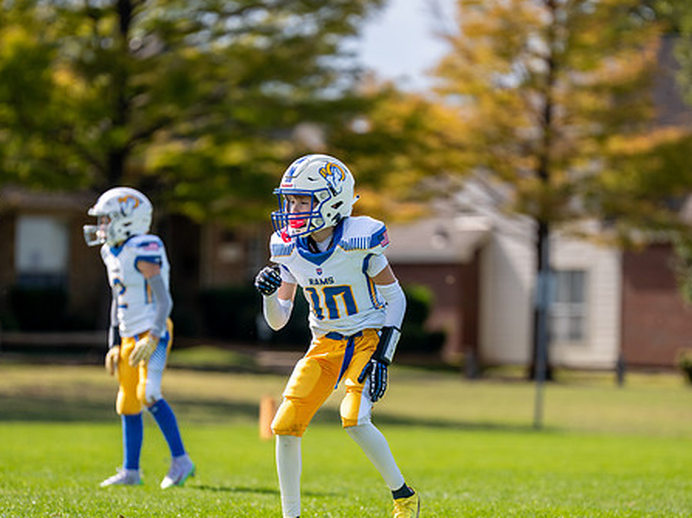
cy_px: 338
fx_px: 6215
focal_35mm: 311
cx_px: 351
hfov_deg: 6.4
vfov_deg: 4.8
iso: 160
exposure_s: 1/2500
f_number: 2.8
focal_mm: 200
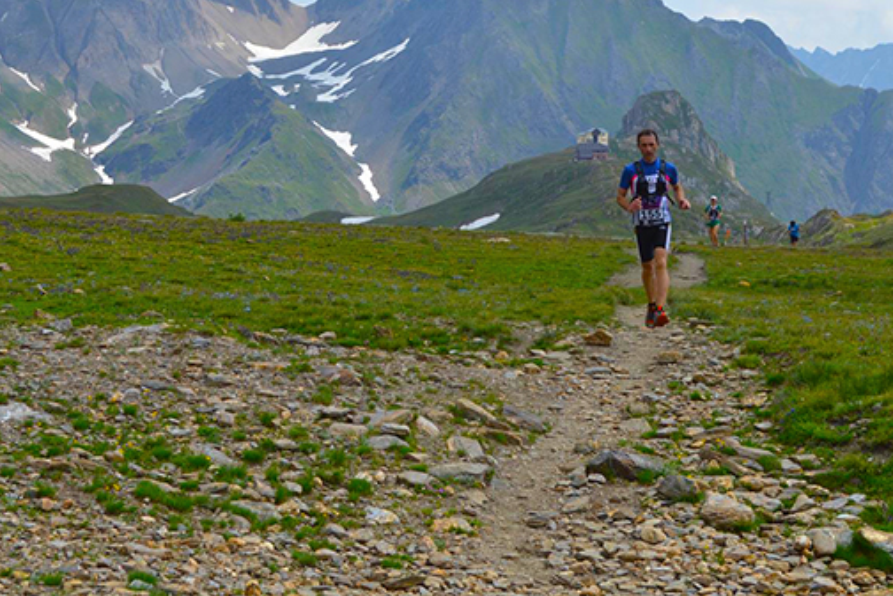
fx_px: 2324
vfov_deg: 14.6
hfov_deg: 21.7
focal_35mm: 94
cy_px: 239
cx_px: 321
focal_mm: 45
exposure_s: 1/250
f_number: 8
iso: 100
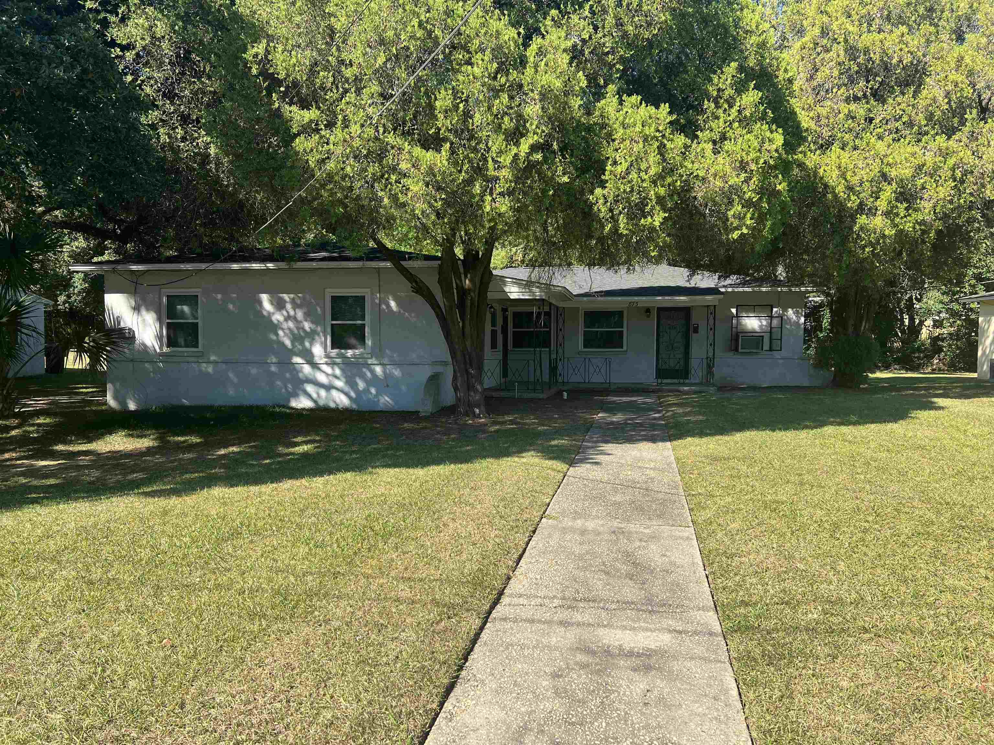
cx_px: 497
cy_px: 372
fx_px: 747
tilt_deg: -3.1
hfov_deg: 67.3
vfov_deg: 53.1
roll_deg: +0.1
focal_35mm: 26
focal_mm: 5.7
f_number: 1.5
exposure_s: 1/1597
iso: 50
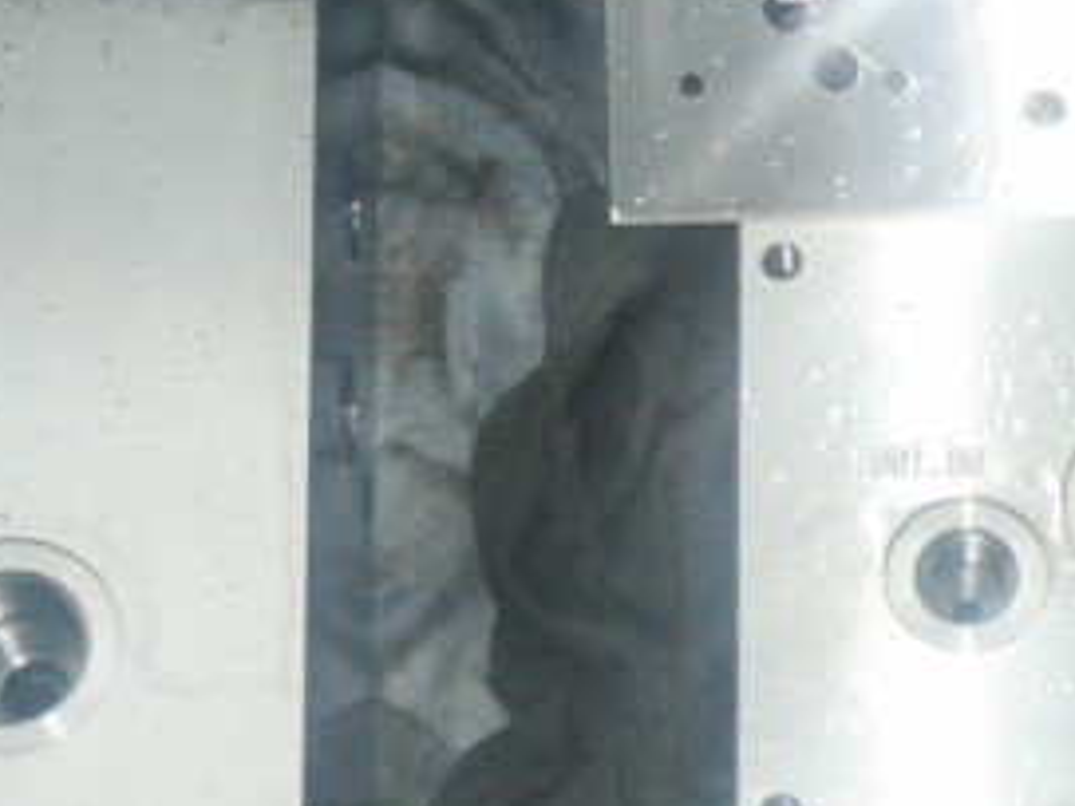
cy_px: 719
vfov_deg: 10.7
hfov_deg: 14.1
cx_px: 1111
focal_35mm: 138
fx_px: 4286
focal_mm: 9.76
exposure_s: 1/45
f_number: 8
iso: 200
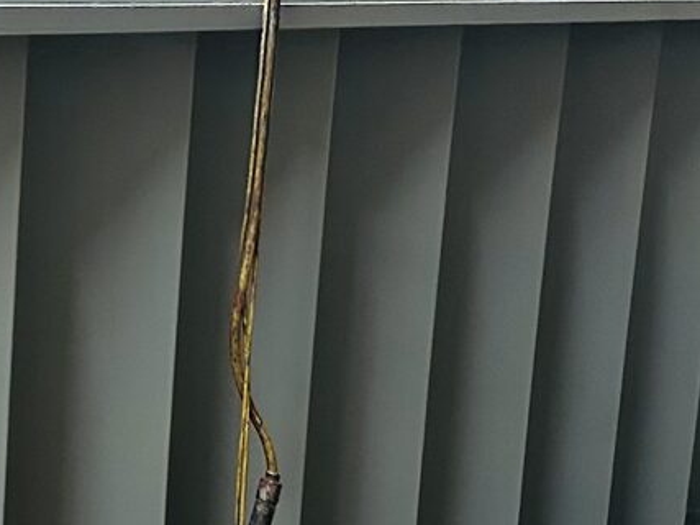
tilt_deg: -9.7
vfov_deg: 16.4
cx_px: 31
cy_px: 249
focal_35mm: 90
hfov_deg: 21.2
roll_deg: -3.2
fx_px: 1819
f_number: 1.78
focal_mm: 6.86
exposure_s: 1/55
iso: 1000
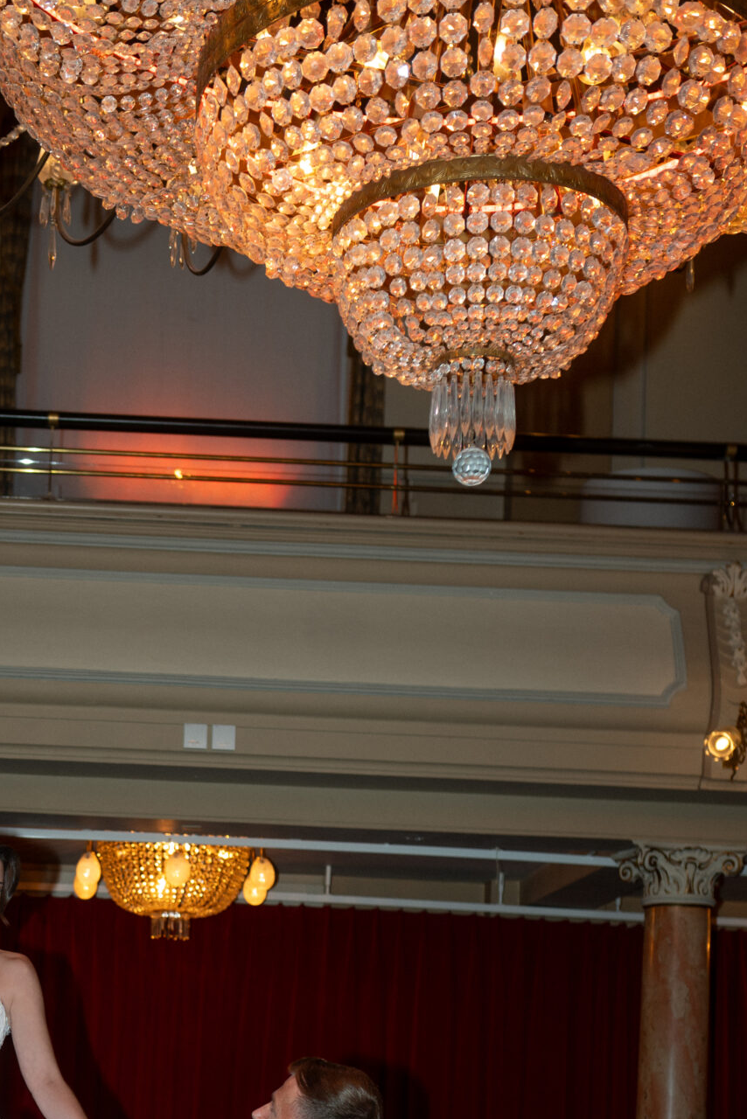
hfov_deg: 19.0
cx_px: 25
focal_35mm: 70
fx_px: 2177
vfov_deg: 27.6
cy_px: 1052
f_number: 2.8
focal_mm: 35
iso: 200
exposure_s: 1/60
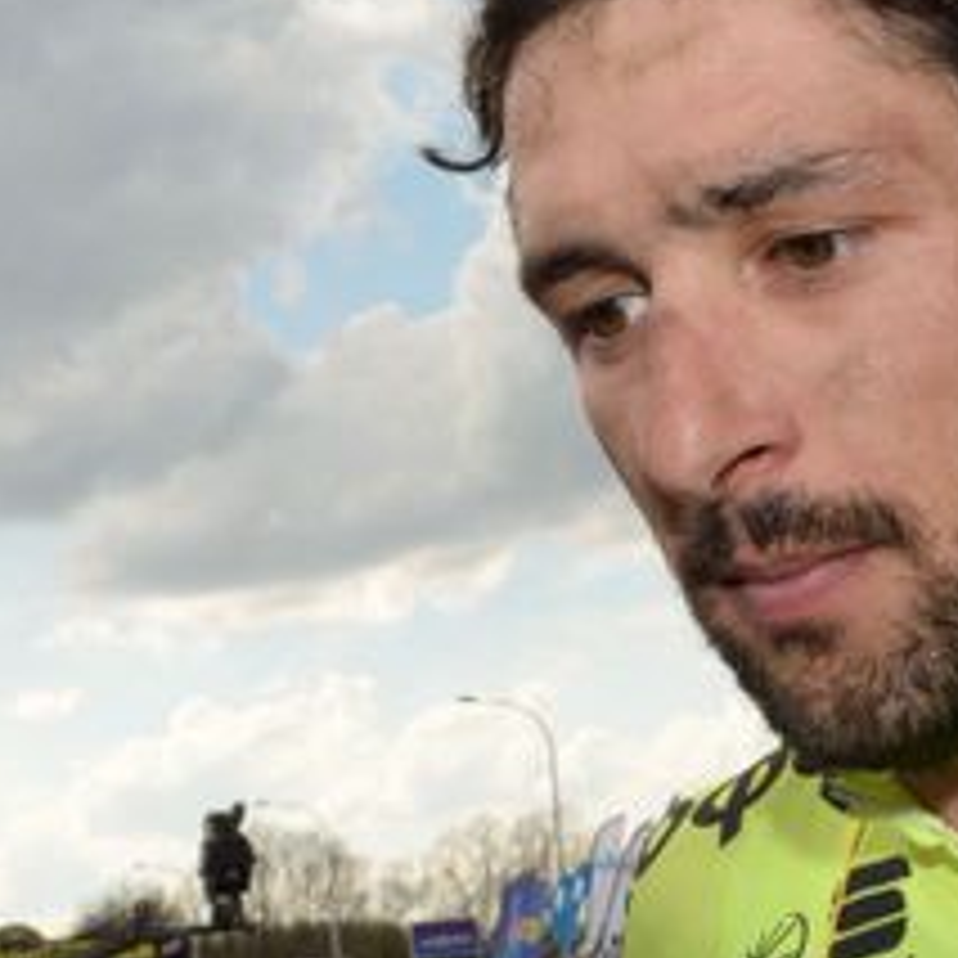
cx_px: 1061
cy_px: 733
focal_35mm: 102
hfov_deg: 16.5
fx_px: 3194
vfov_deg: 17.0
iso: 400
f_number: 14
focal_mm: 32
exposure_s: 1/250
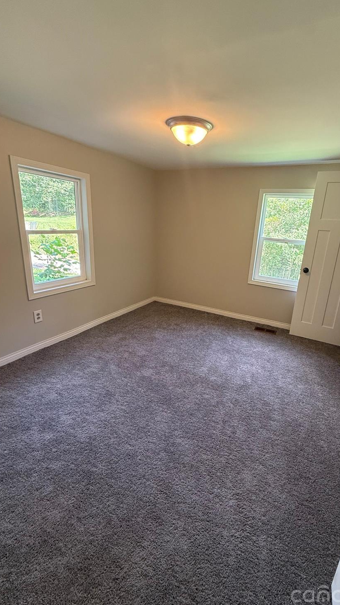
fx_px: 256
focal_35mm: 16
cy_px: 296
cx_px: 193
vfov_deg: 99.3
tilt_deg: -15.6
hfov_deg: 66.8
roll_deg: -4.0
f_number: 2.2
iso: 320
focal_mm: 2.22
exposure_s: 1/99
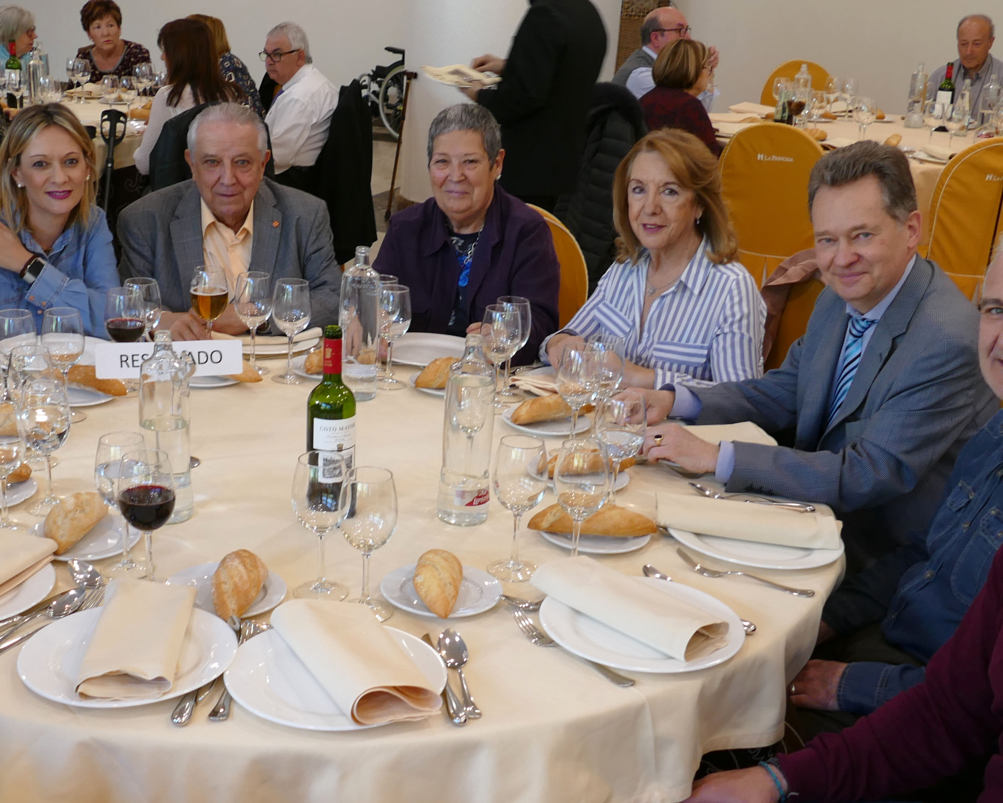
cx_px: 381
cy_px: 436
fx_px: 1425
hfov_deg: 38.6
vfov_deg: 31.4
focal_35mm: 48
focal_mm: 9.12
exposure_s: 1/60
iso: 200
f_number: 2.8
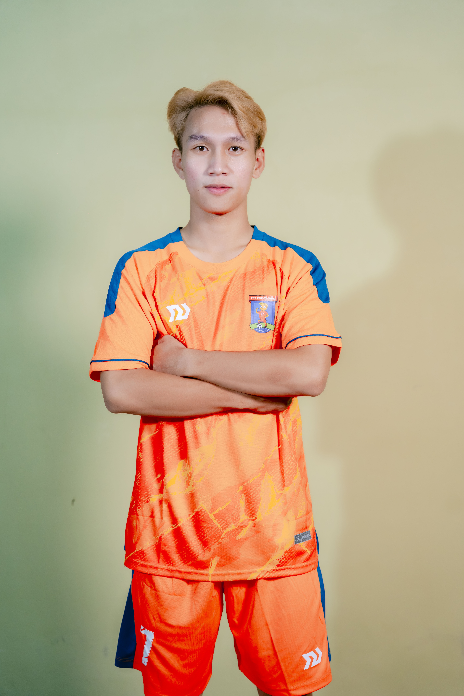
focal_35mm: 56
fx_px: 1081
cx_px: 232
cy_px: 348
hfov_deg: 24.2
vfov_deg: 35.7
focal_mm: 55.9
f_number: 3.2
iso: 1000
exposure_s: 1/125
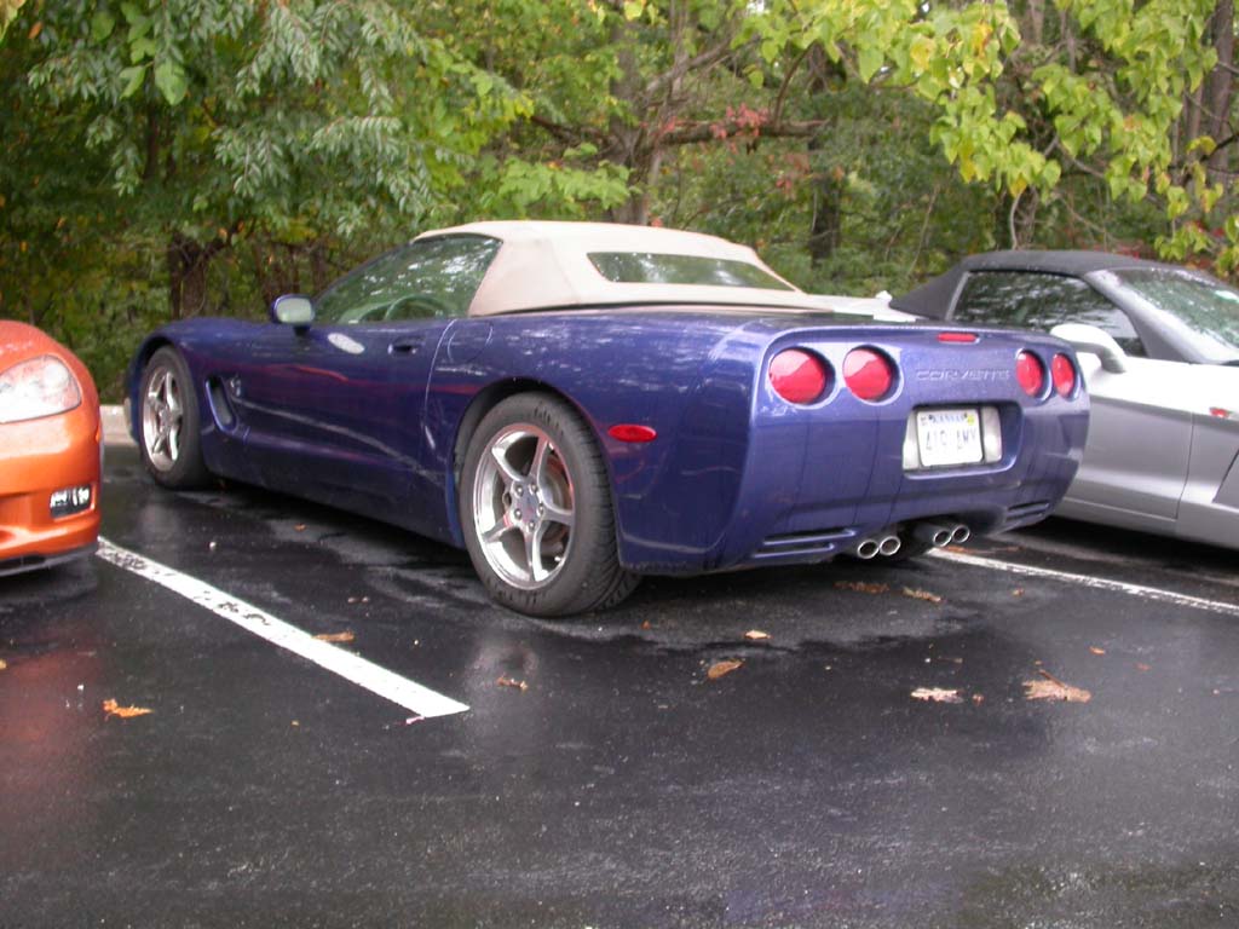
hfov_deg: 49.0
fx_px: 1360
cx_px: 620
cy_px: 464
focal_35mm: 38
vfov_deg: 37.7
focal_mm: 7.85
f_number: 2.6
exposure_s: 1/42.6
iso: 100
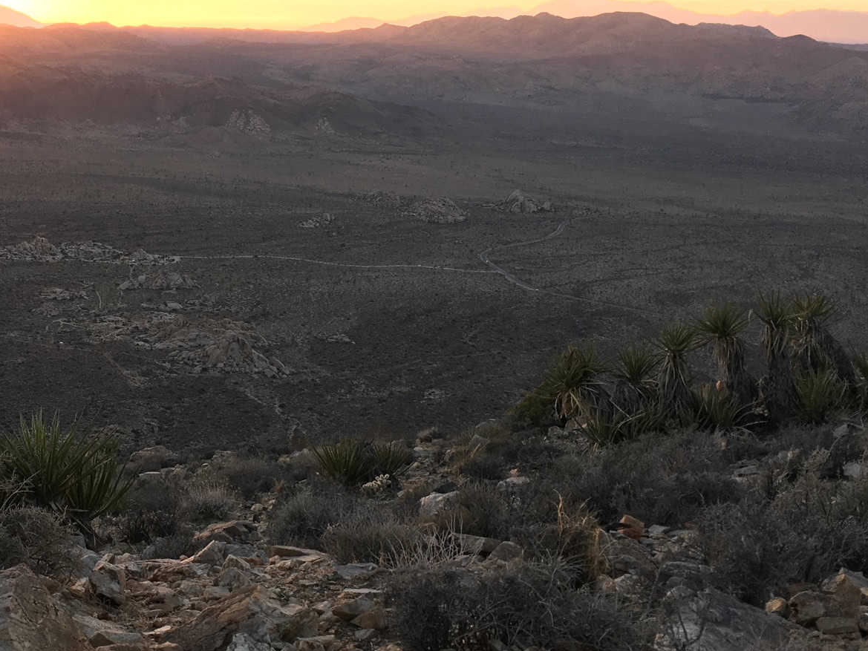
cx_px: 237
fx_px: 1254
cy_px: 370
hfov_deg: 37.4
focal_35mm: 50
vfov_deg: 29.1
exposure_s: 1/120
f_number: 2.2
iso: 32
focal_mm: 4.2
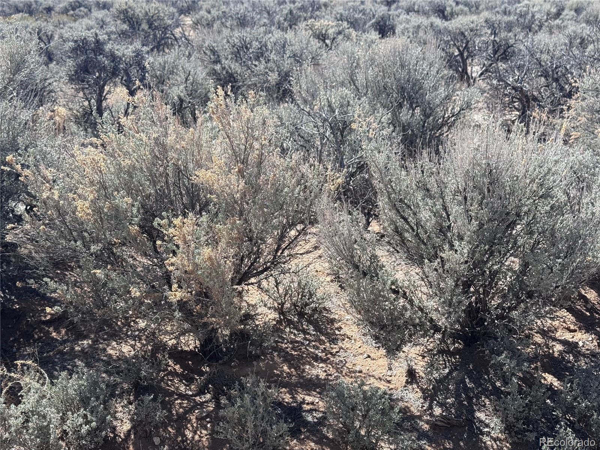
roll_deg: +1.6
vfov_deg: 30.3
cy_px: 225
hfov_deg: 39.7
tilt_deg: -16.0
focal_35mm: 48
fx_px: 832
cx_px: 300
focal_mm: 6.76
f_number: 1.78
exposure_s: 1/2179
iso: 64
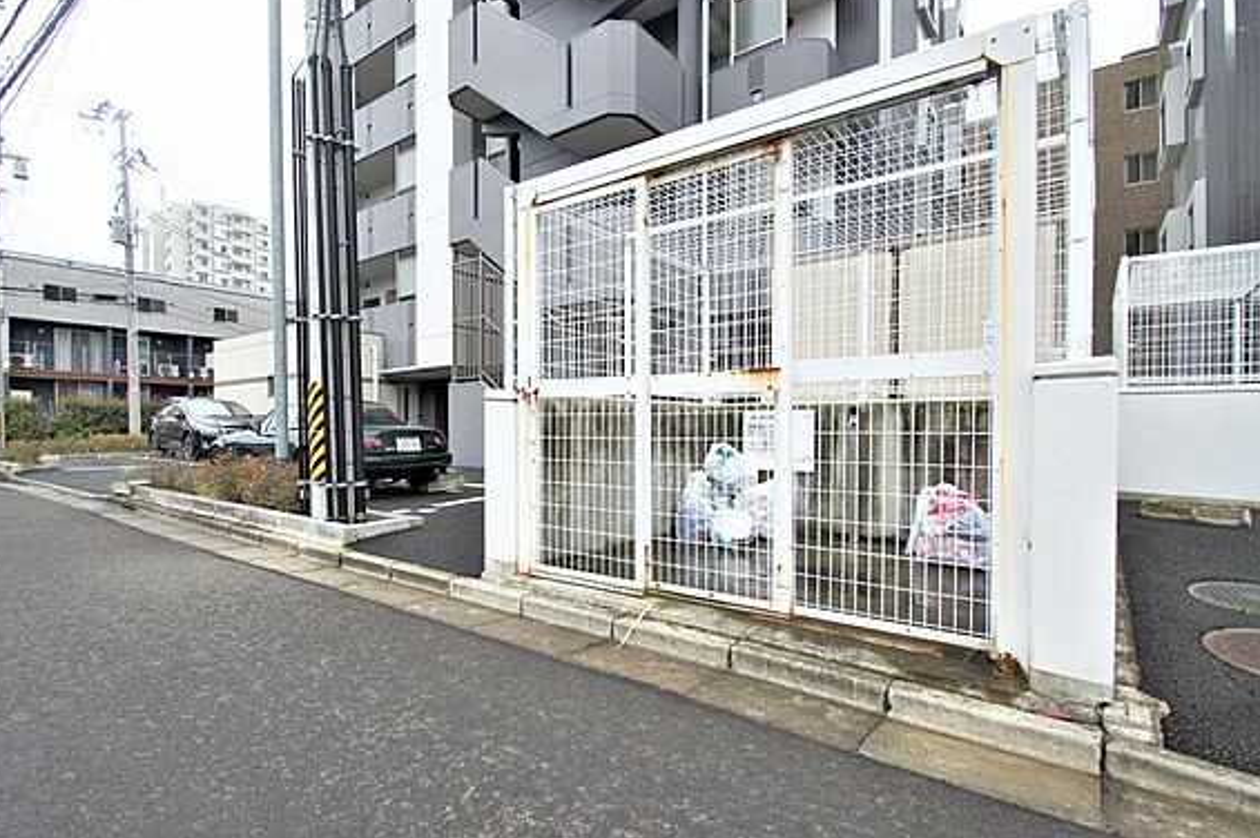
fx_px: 595
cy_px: 423
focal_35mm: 17
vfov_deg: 70.4
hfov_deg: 93.2
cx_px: 589
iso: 100
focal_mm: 10
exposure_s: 1/100
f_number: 6.3
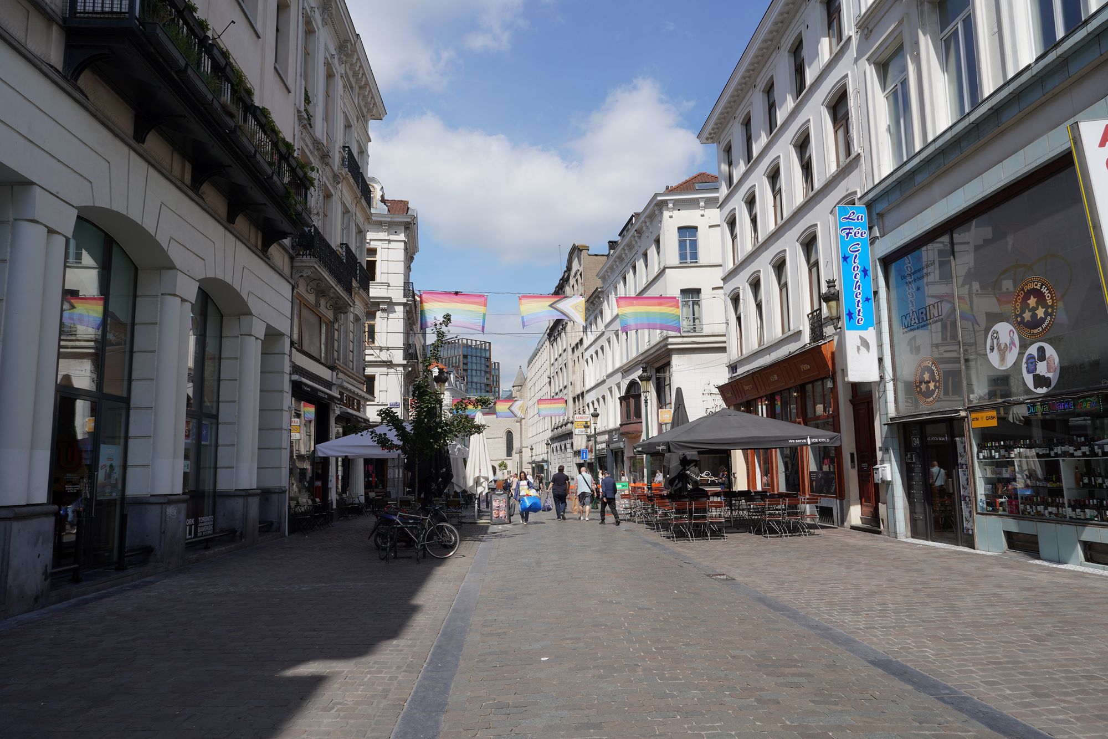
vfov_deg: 53.1
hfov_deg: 73.7
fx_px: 739
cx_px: 554
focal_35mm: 24
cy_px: 370
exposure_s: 1/100
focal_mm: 24
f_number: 16
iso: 100
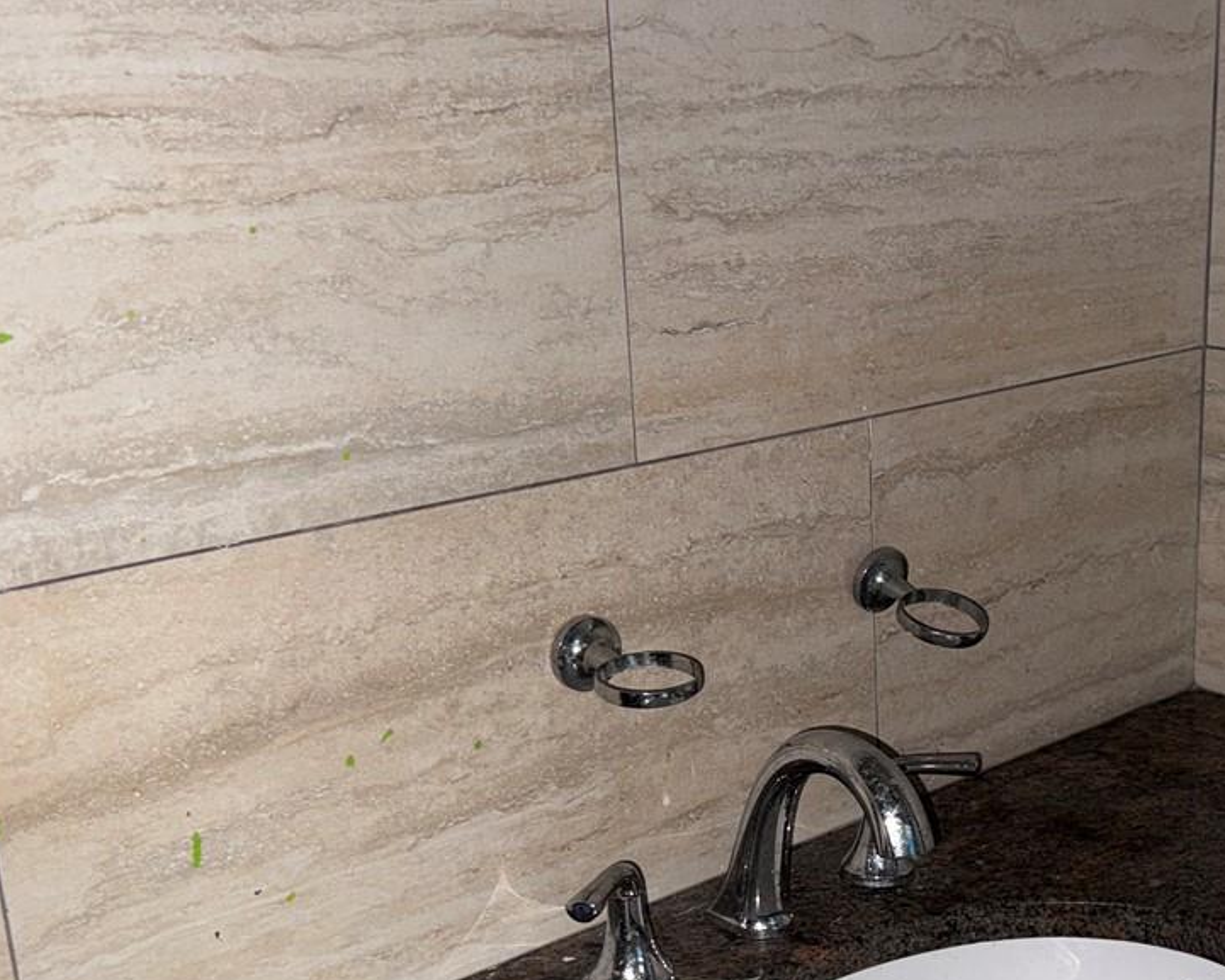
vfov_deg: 29.0
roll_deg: +0.8
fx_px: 1886
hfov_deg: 35.1
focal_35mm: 52
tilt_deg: -17.9
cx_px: 934
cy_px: 637
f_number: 1.78
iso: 50
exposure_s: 1/7
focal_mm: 6.76
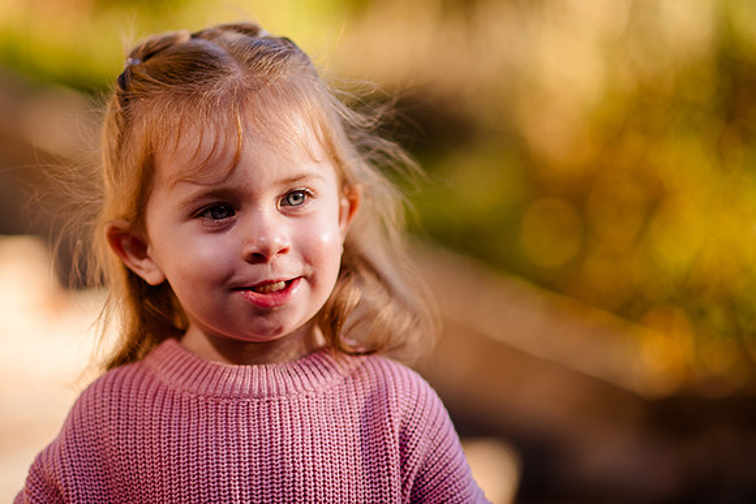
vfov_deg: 11.5
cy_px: 252
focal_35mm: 119
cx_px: 326
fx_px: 2506
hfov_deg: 17.1
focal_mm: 105
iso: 200
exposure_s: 1/1000
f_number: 2
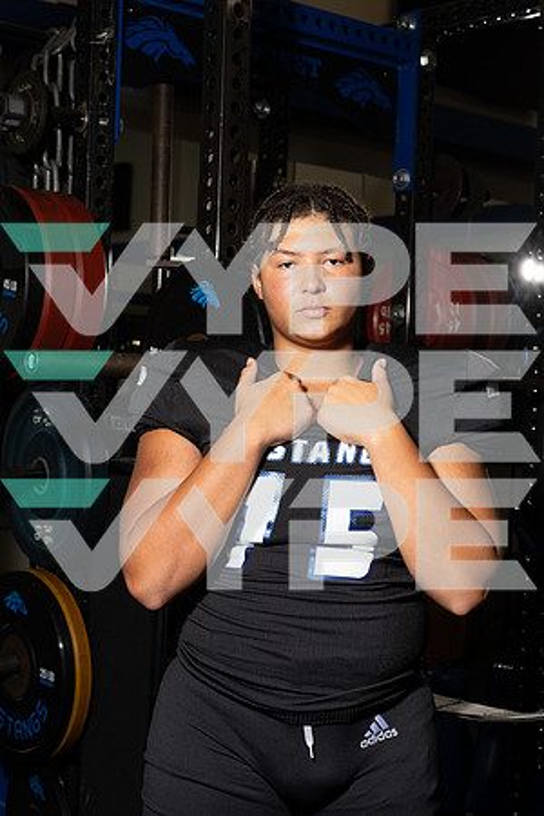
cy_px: 408
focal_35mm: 53
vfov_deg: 37.5
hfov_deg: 25.5
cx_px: 272
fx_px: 1201
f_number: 8
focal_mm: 53
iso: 800
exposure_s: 1/250
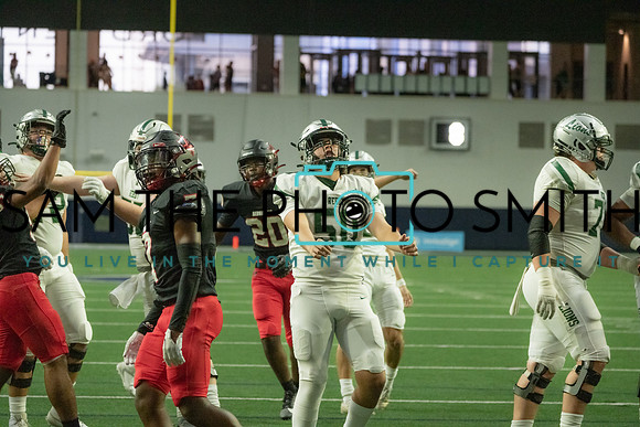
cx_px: 320
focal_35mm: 154
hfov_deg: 13.3
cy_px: 214
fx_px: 2738
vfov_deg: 8.9
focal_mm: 154
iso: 12800
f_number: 5
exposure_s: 1/1000
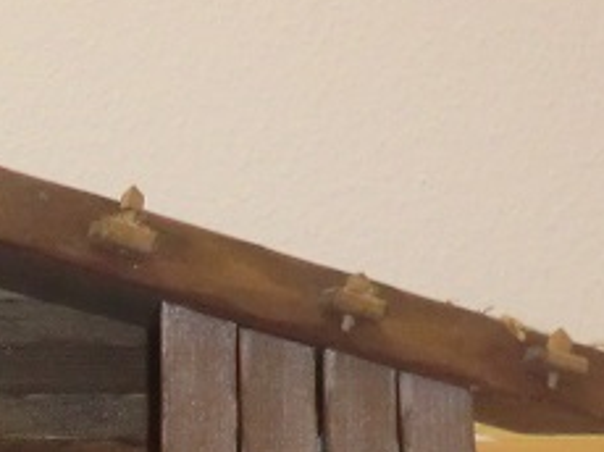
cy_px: 791
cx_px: -186
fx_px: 2231
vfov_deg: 10.9
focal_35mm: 128
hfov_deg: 14.7
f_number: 3.6
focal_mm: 6.1
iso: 400
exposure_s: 1/60
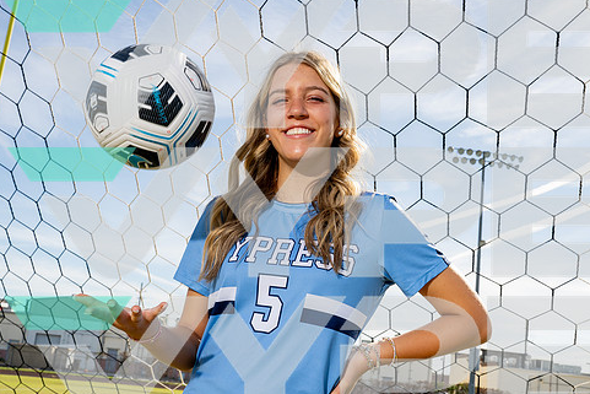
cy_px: 213
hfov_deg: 41.9
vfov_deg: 28.7
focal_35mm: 47
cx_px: 320
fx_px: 770
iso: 200
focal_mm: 39
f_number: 11
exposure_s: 1/250
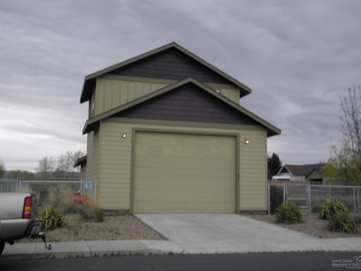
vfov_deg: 36.0
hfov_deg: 46.8
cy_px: 132
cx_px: 184
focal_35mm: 40
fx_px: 417
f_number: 3.8
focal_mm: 7.1
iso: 100
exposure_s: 1/400
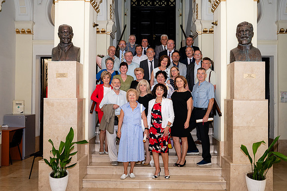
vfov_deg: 37.8
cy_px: 96
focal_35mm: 35
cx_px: 144
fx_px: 279
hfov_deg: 54.5
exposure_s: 1/200
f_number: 5
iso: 2500
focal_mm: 35
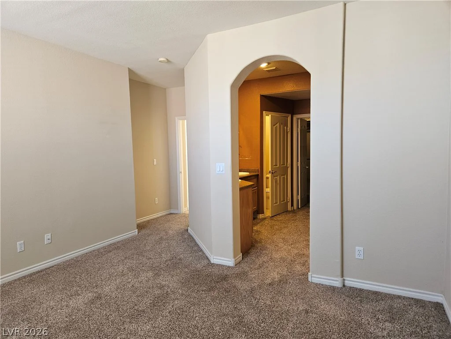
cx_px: 226
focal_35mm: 23
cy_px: 170
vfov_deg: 58.9
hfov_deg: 73.9
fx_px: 300
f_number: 1.8
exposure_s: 1/120
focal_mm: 5.4
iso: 250
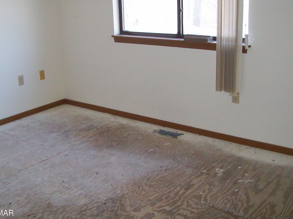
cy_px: 86
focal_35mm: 46
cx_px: 117
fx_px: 389
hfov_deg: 41.0
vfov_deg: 31.4
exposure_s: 1/64
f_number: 2.7
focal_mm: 6
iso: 200
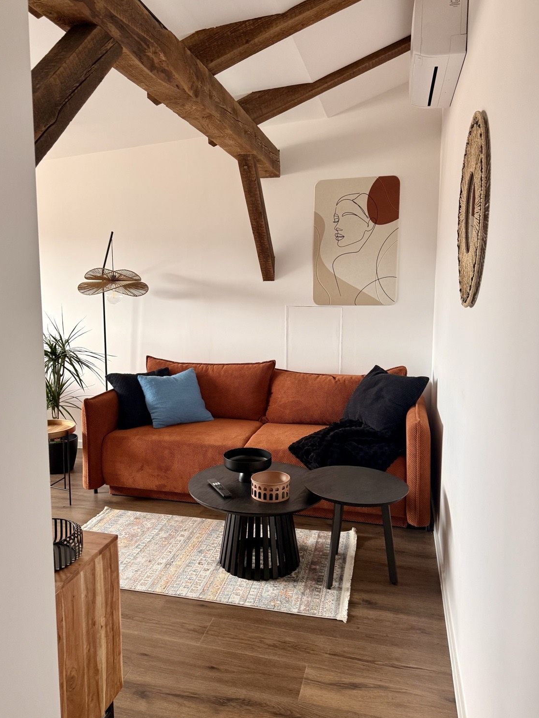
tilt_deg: -7.1
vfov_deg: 67.3
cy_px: 350
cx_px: 251
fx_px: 540
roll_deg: -0.4
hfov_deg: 53.0
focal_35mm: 26
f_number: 1.78
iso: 200
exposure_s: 1/91
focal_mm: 6.76
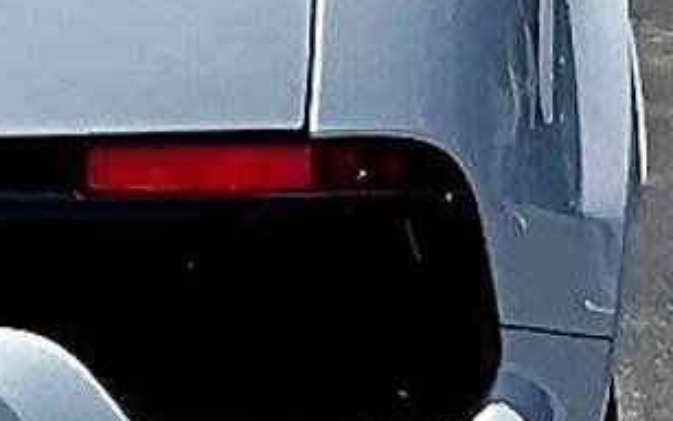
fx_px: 2935
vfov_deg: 8.1
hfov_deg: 11.7
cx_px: -677
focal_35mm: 160
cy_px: -114
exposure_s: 1/1730
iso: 25
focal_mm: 3
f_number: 1.8
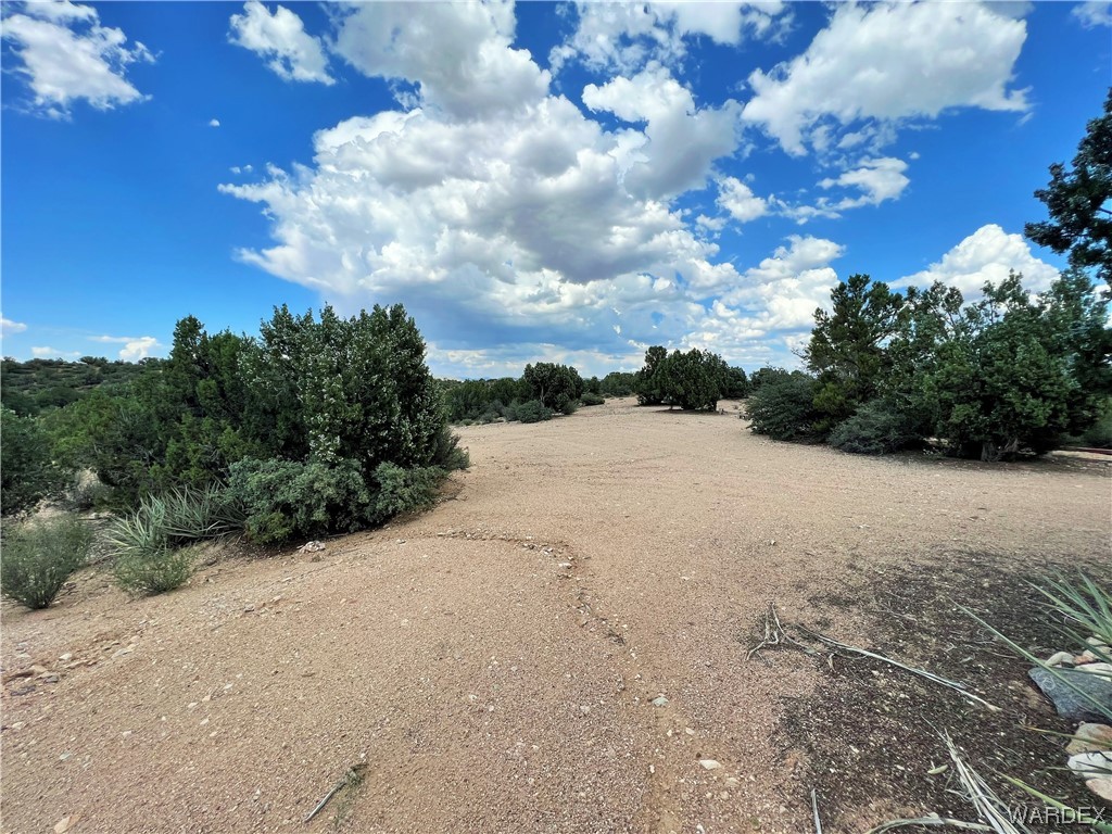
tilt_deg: -4.1
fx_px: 418
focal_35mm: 13
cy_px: 417
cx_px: 556
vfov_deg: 89.9
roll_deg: +0.0
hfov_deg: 106.2
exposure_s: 1/1754
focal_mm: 1.57
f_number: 1.8
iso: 32
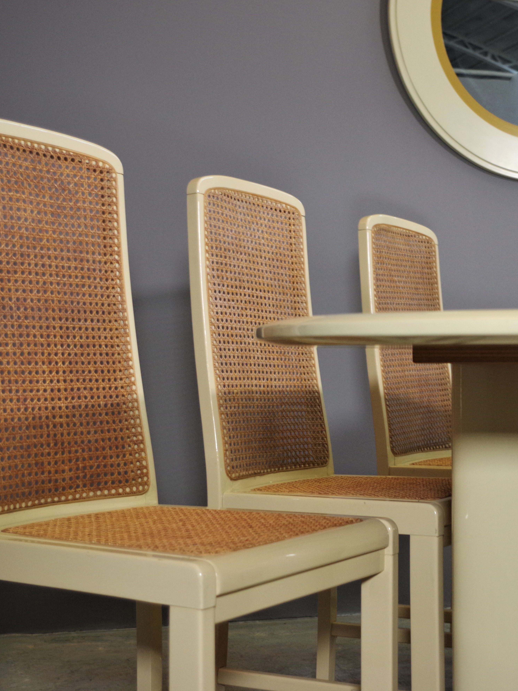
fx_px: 1137
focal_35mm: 57
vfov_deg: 33.8
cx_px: 375
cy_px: 343
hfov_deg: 25.4
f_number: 4
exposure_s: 1/60
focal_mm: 26.25
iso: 800
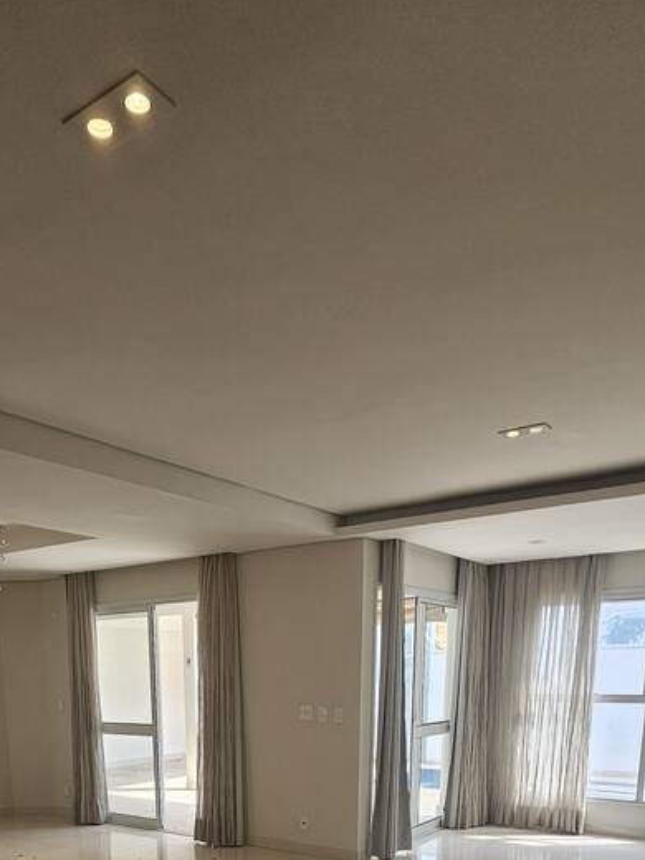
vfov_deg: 53.0
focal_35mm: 27
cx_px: 245
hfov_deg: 50.9
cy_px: 842
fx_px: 671
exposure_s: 1/172
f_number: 2.2
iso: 50
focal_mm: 2.2
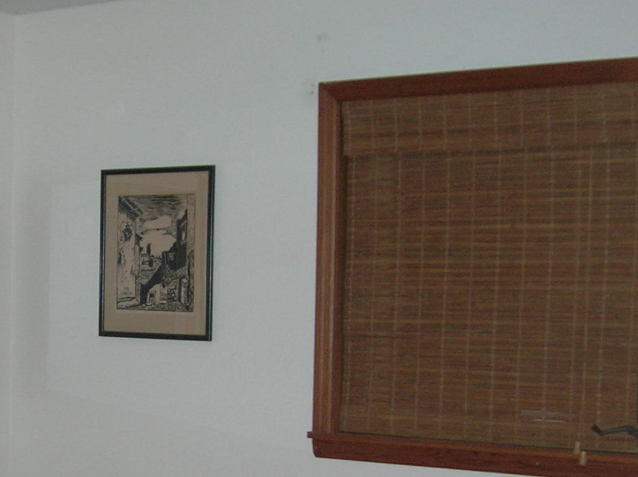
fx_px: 1399
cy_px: 316
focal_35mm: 76
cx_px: 93
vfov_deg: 19.3
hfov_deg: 25.1
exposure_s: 1/60.1
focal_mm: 5.7
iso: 88
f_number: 2.9
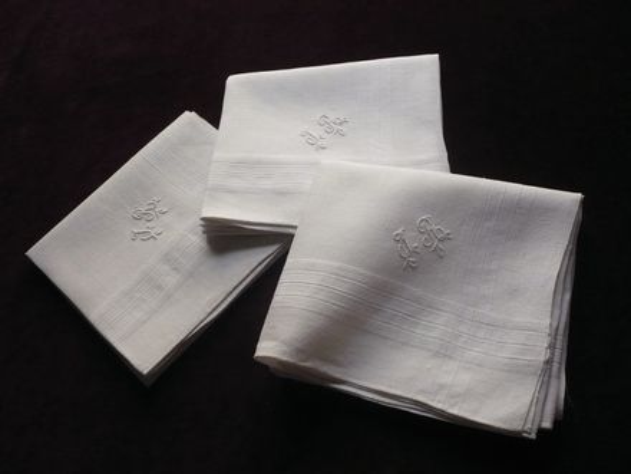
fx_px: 638
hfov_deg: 52.6
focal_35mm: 35
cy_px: 237
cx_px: 316
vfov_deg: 40.7
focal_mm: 5.8
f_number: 2.8
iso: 400
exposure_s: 1/500
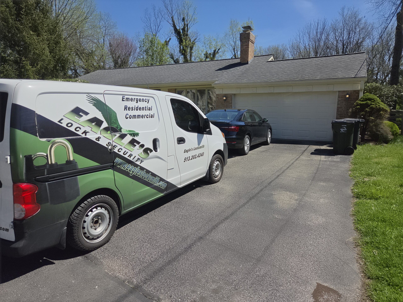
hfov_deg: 73.9
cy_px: 151
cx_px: 202
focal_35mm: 23
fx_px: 268
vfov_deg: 58.9
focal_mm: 5.4
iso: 50
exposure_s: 1/8148
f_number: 1.8
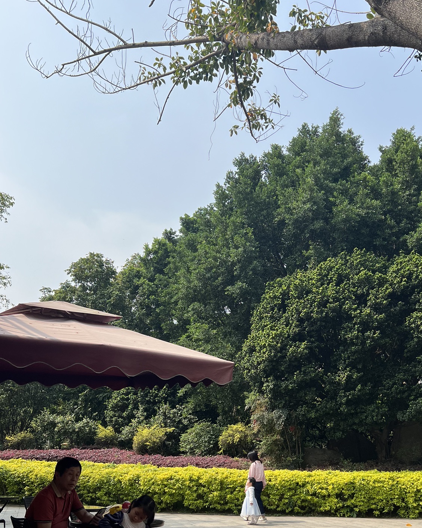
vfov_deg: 49.8
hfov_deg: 40.9
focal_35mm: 36
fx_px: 562
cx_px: 257
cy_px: 326
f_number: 1.5
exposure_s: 1/3257
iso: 50
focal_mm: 5.7
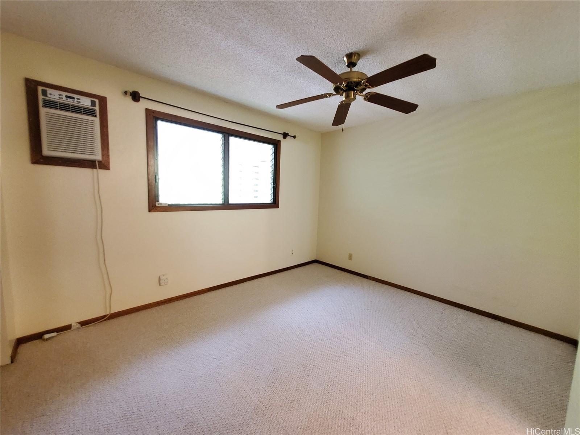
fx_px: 218
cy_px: 218
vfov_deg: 89.9
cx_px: 290
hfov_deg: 106.2
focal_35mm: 13
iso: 500
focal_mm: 1.8
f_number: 2.2
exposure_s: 1/30
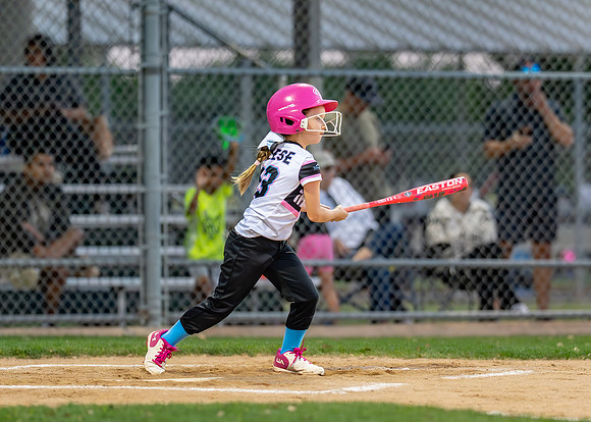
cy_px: 197
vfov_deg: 4.3
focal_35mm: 335
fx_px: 5624
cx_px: 274
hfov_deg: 6.0
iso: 2000
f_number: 2
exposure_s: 1/1250
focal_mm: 135
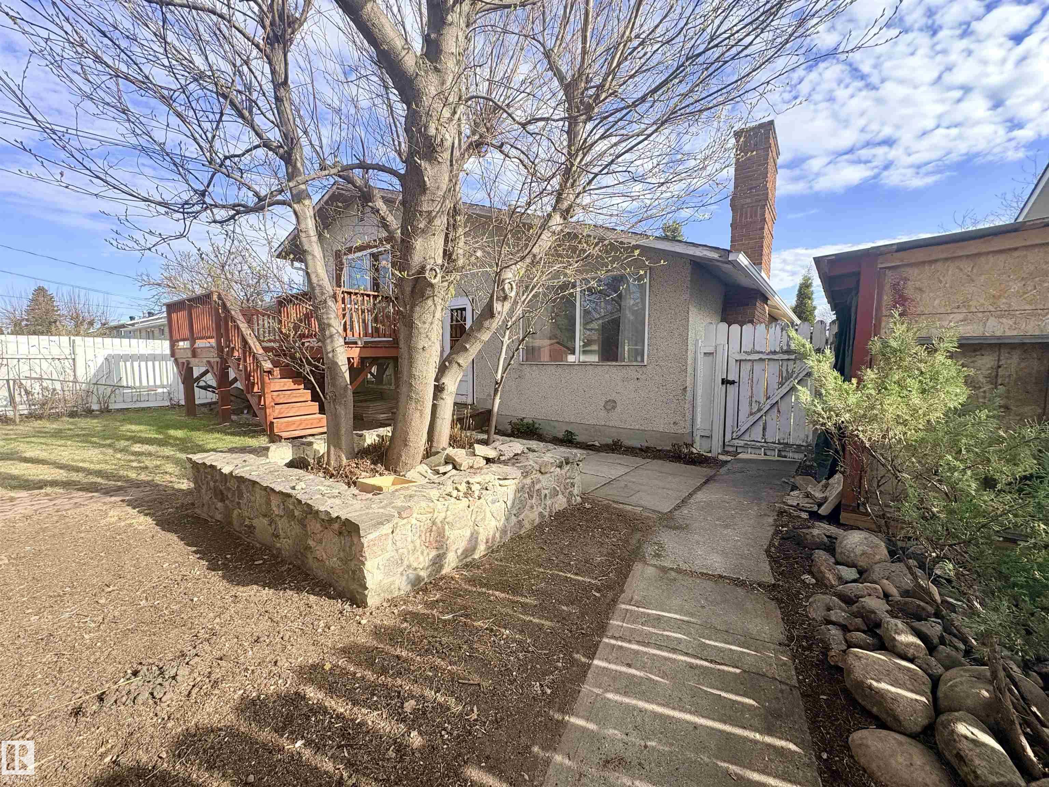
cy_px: 394
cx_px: 524
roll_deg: -0.2
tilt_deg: -3.8
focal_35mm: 14
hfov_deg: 102.1
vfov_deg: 85.7
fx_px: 424
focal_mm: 2.22
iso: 40
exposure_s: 1/605
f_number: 2.2
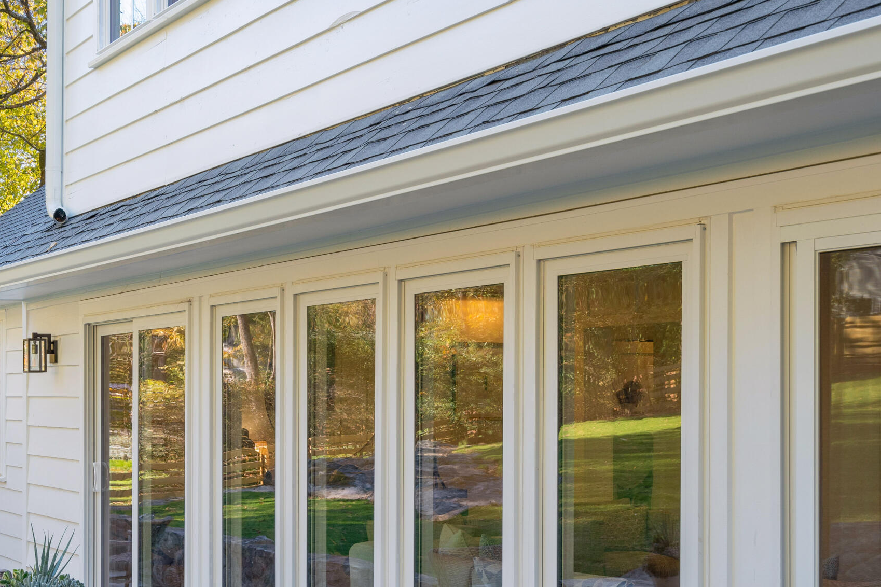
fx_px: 1297
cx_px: 198
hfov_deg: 36.5
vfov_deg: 25.4
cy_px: 401
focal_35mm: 53
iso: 320
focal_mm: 30
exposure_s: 1/80
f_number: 7.1
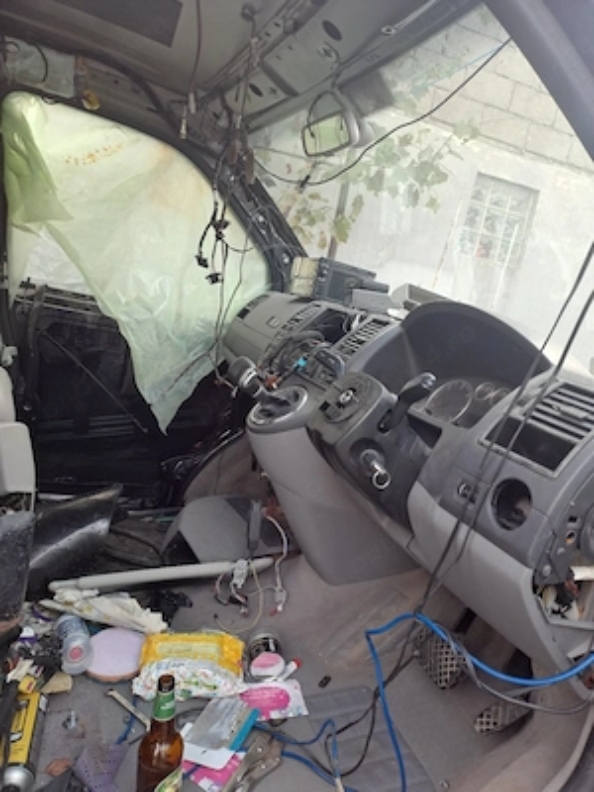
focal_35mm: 25
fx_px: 572
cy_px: 396
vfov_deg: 69.4
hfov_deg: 54.9
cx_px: 297
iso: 40
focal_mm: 4.65
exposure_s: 1/50
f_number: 1.8
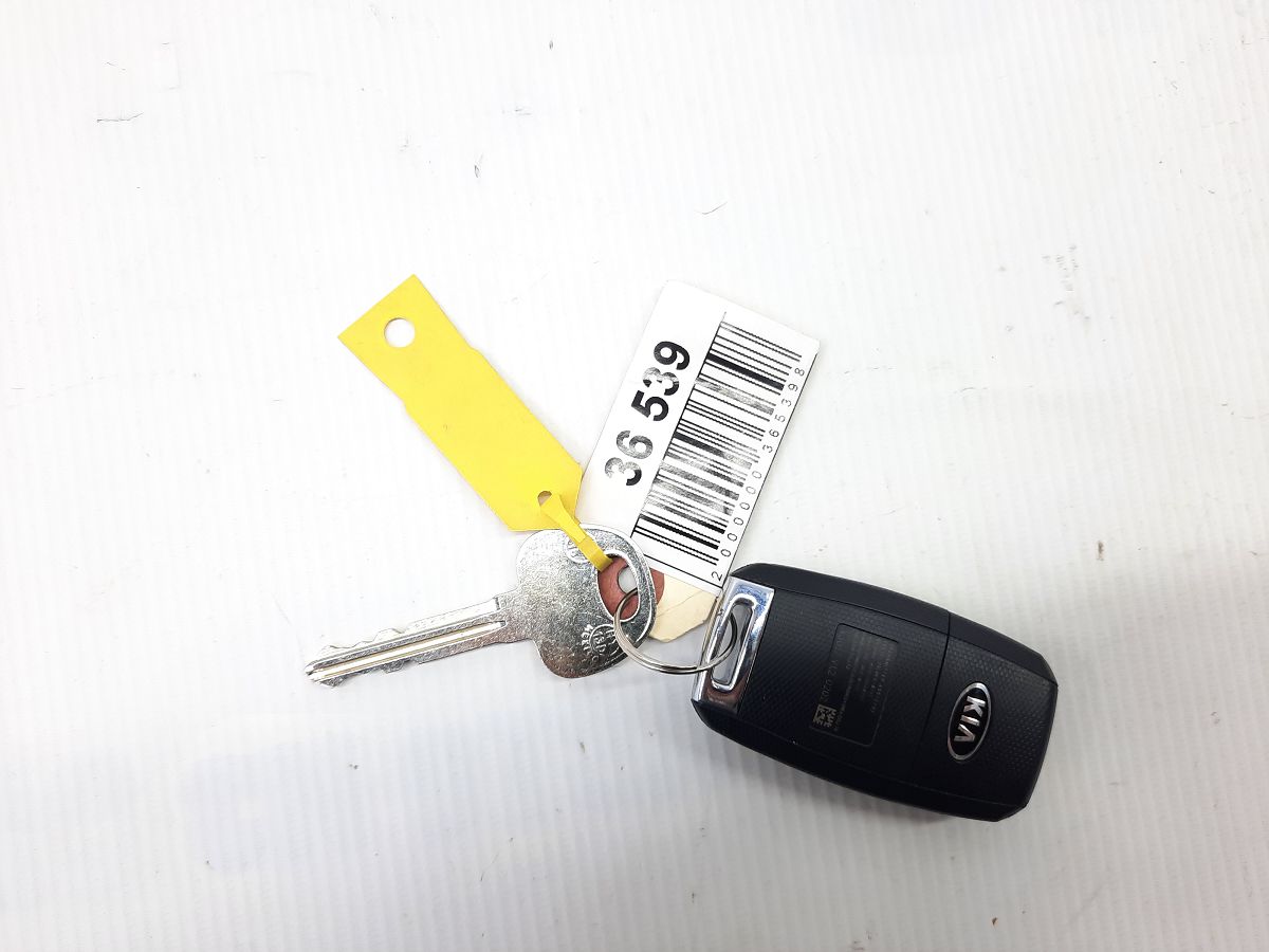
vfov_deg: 54.9
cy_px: 476
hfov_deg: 69.4
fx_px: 916
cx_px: 634
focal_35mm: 25
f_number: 2
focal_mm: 4.6
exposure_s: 1/50
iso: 80
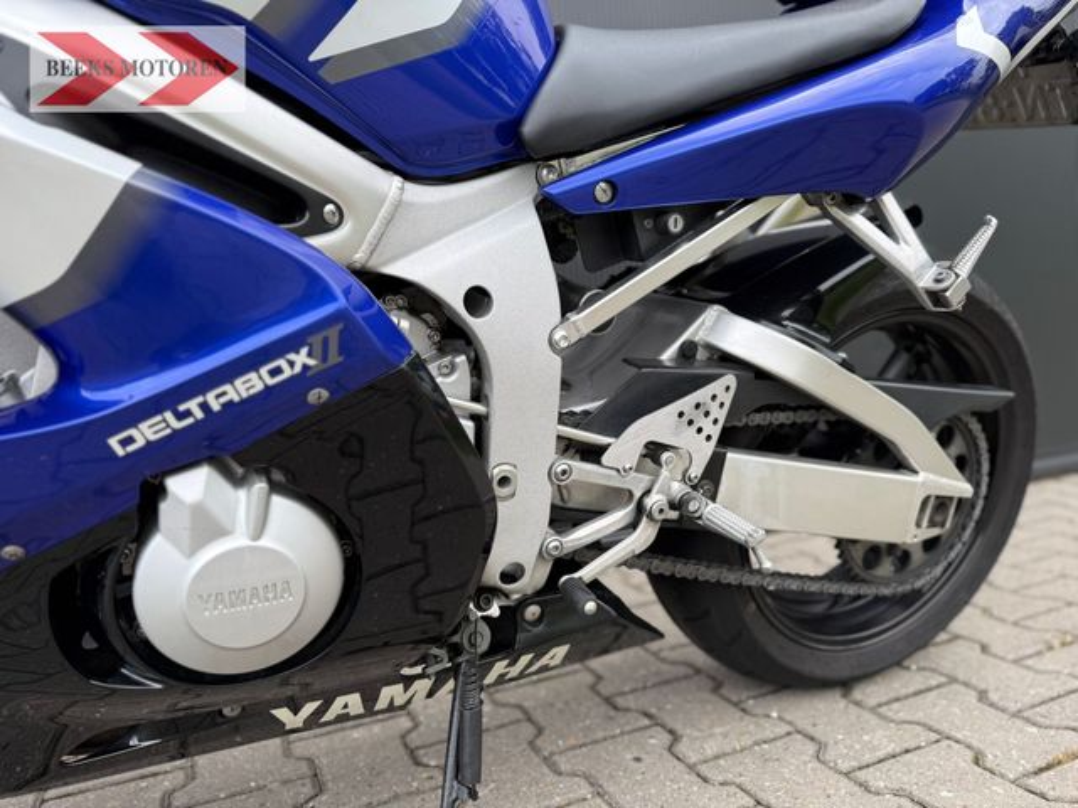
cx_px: 539
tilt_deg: -2.5
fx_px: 747
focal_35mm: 24
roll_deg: +3.6
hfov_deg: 71.6
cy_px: 404
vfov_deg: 56.8
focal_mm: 6.76
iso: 80
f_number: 1.78
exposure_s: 1/488
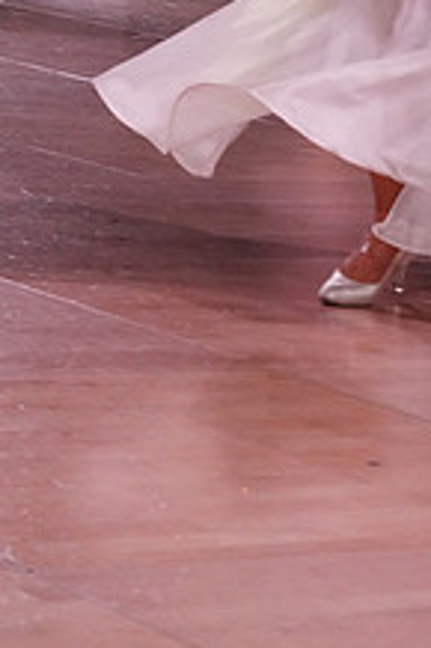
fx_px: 3453
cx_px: 504
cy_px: -172
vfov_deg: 10.5
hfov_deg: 7.1
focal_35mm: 192
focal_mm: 72
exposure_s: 1/160
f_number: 11
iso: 6400
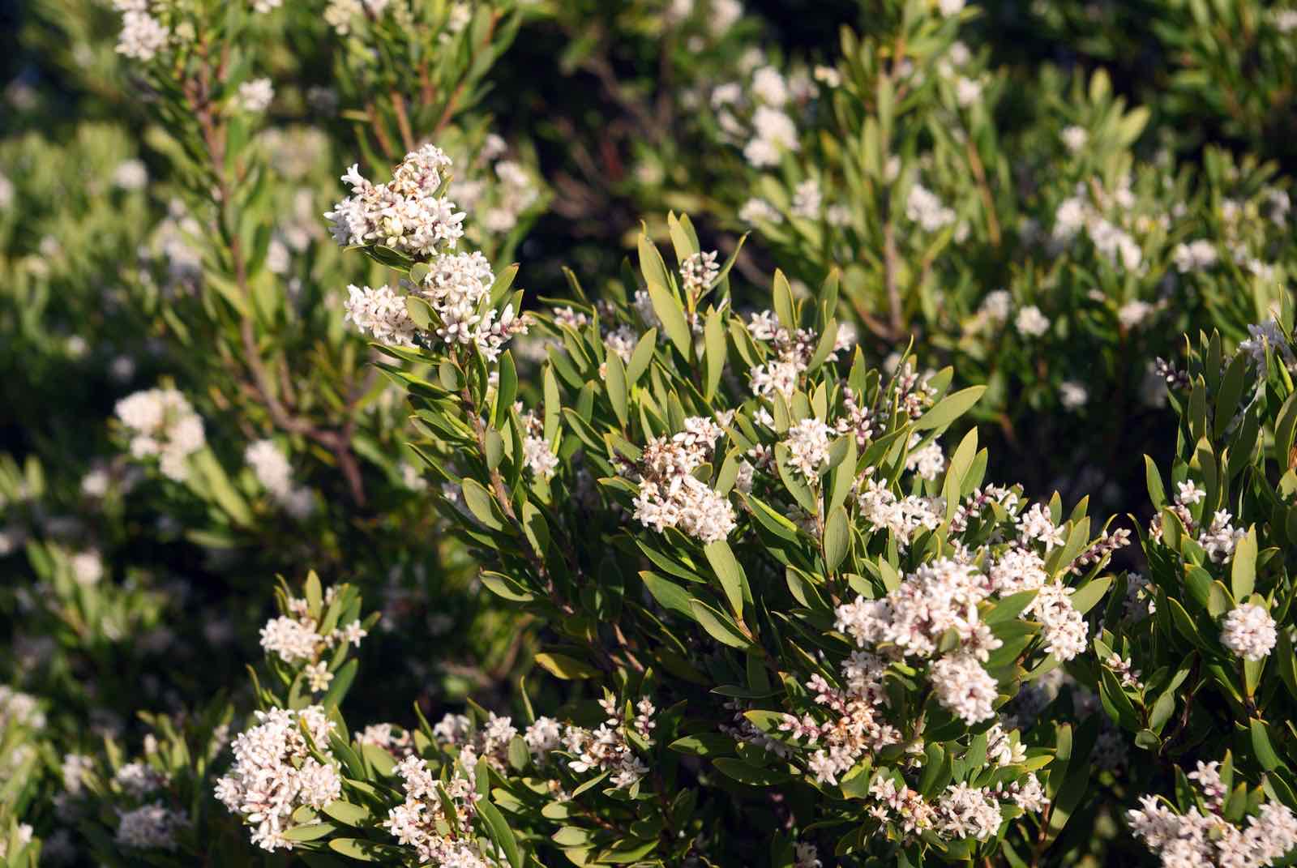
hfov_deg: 24.6
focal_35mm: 82
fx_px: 2976
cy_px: 434
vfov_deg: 16.6
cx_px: 648
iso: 100
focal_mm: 55
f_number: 9.5
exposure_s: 1/180
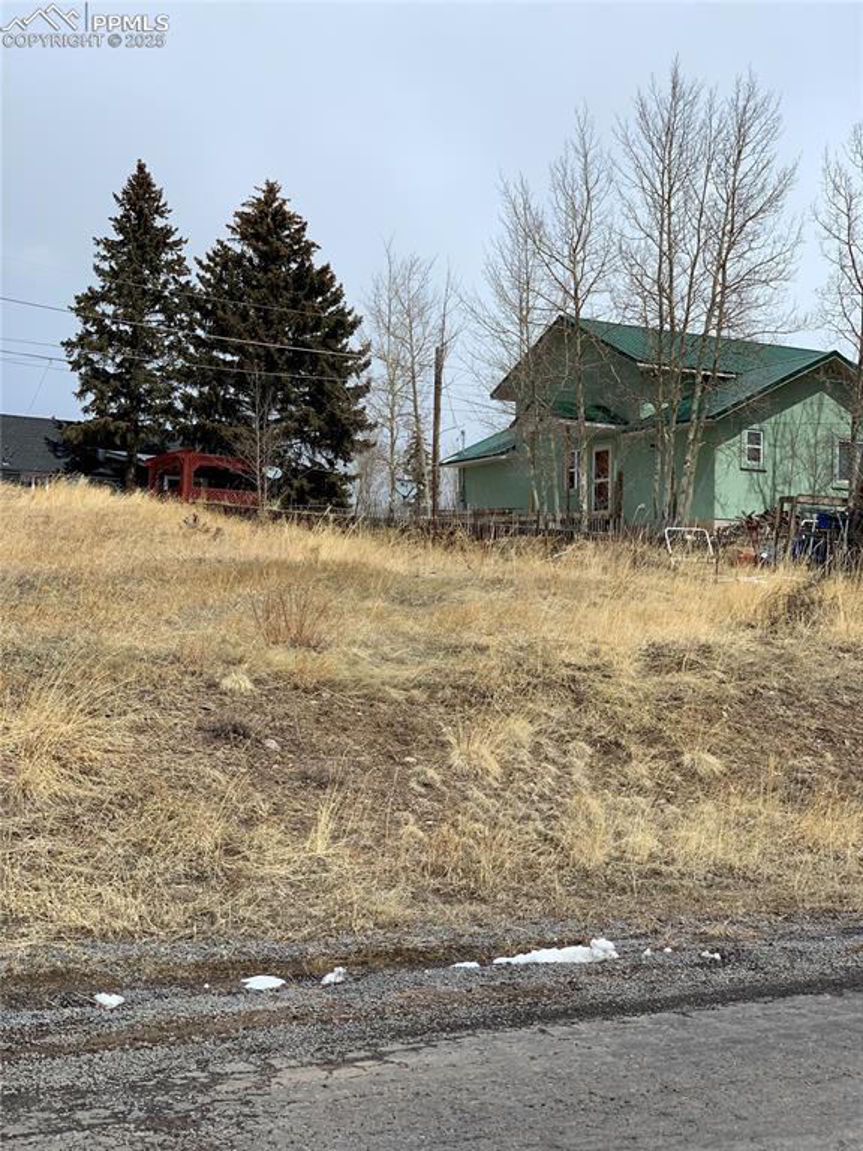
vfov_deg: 36.8
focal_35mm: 52
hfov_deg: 28.0
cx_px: 432
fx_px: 1729
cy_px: 576
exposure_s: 1/2179
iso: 16
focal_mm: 6
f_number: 2.4
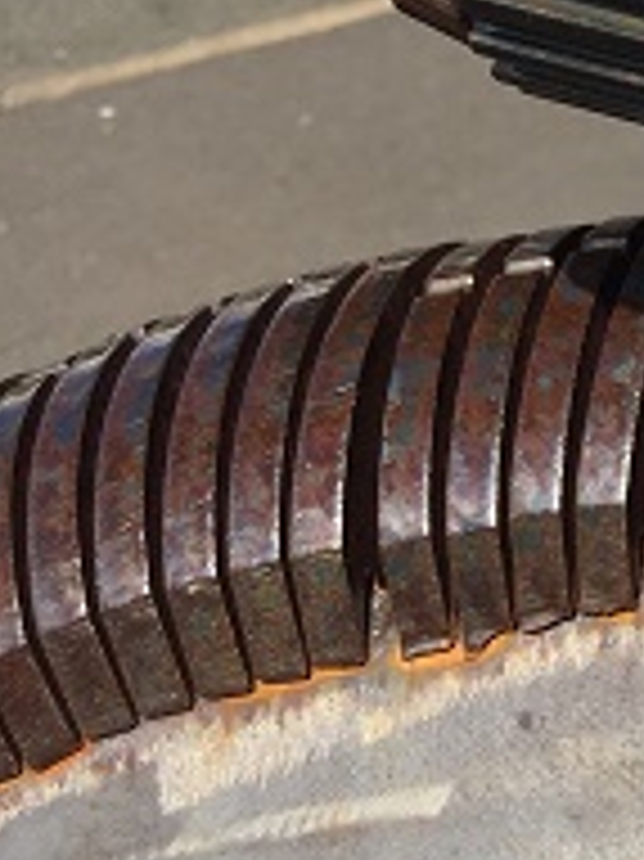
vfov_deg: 18.8
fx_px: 2458
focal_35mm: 99
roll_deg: +3.3
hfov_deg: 12.7
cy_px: -167
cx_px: 1371
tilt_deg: -16.2
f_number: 2.2
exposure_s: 1/3597
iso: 32
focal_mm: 4.15
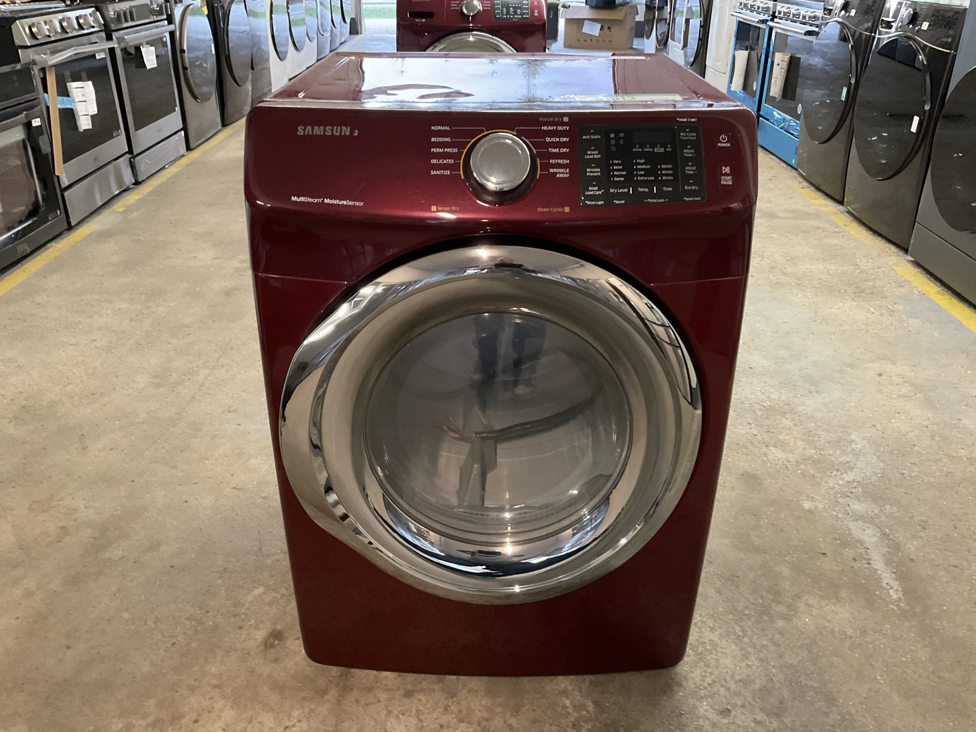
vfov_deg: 48.2
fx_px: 818
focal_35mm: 29
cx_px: 488
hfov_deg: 61.7
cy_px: 366
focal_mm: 3
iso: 320
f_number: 1.8
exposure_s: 1/30
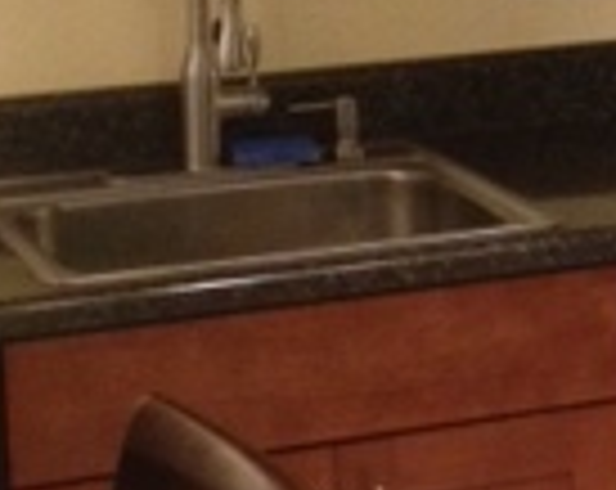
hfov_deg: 12.0
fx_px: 2911
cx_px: 562
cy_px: 117
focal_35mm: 160
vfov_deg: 9.6
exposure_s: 1/15
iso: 400
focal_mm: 4.28
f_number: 2.4
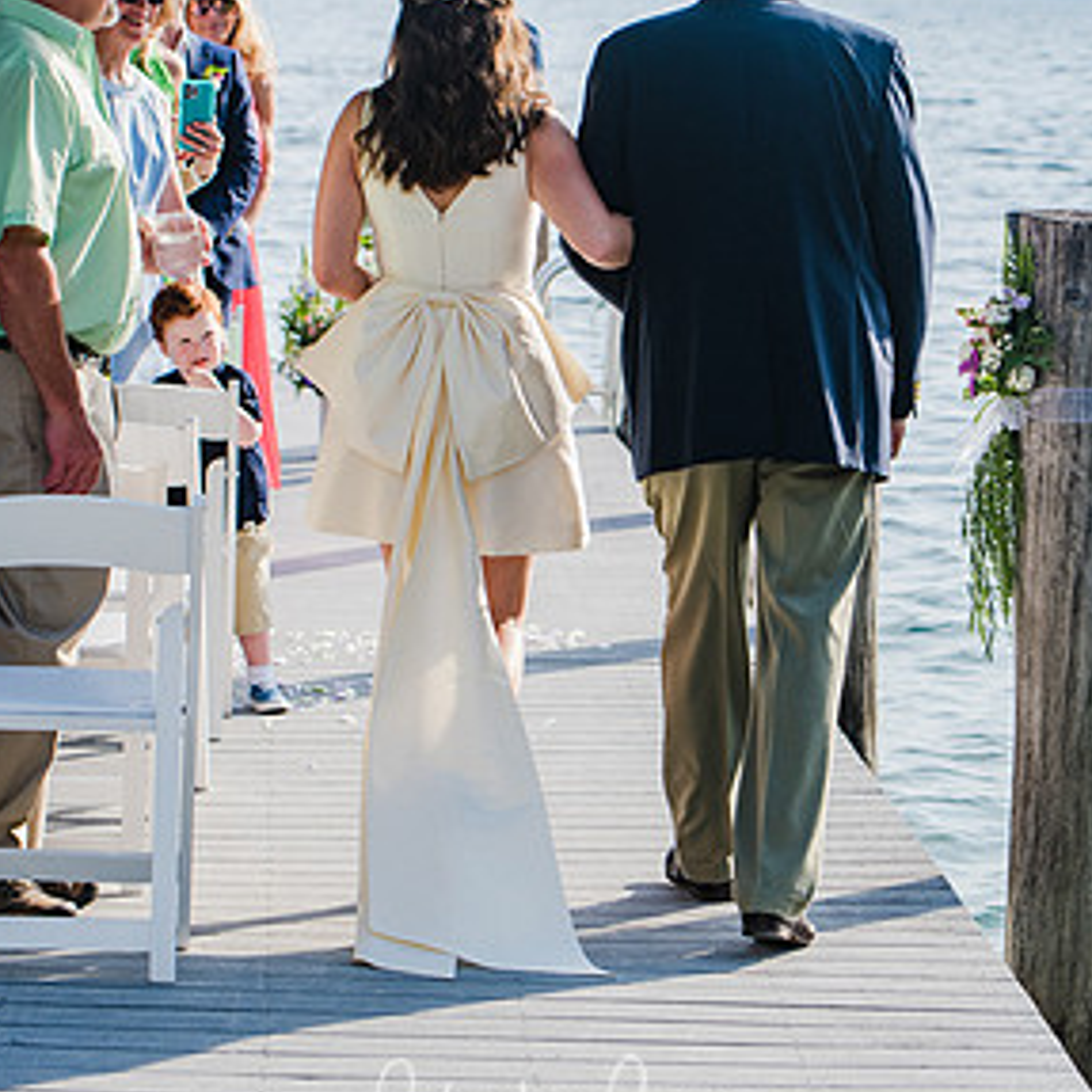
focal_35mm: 140
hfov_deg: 12.5
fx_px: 4997
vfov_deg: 12.4
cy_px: 327
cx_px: 548
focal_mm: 70
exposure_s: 1/640
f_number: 4
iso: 200
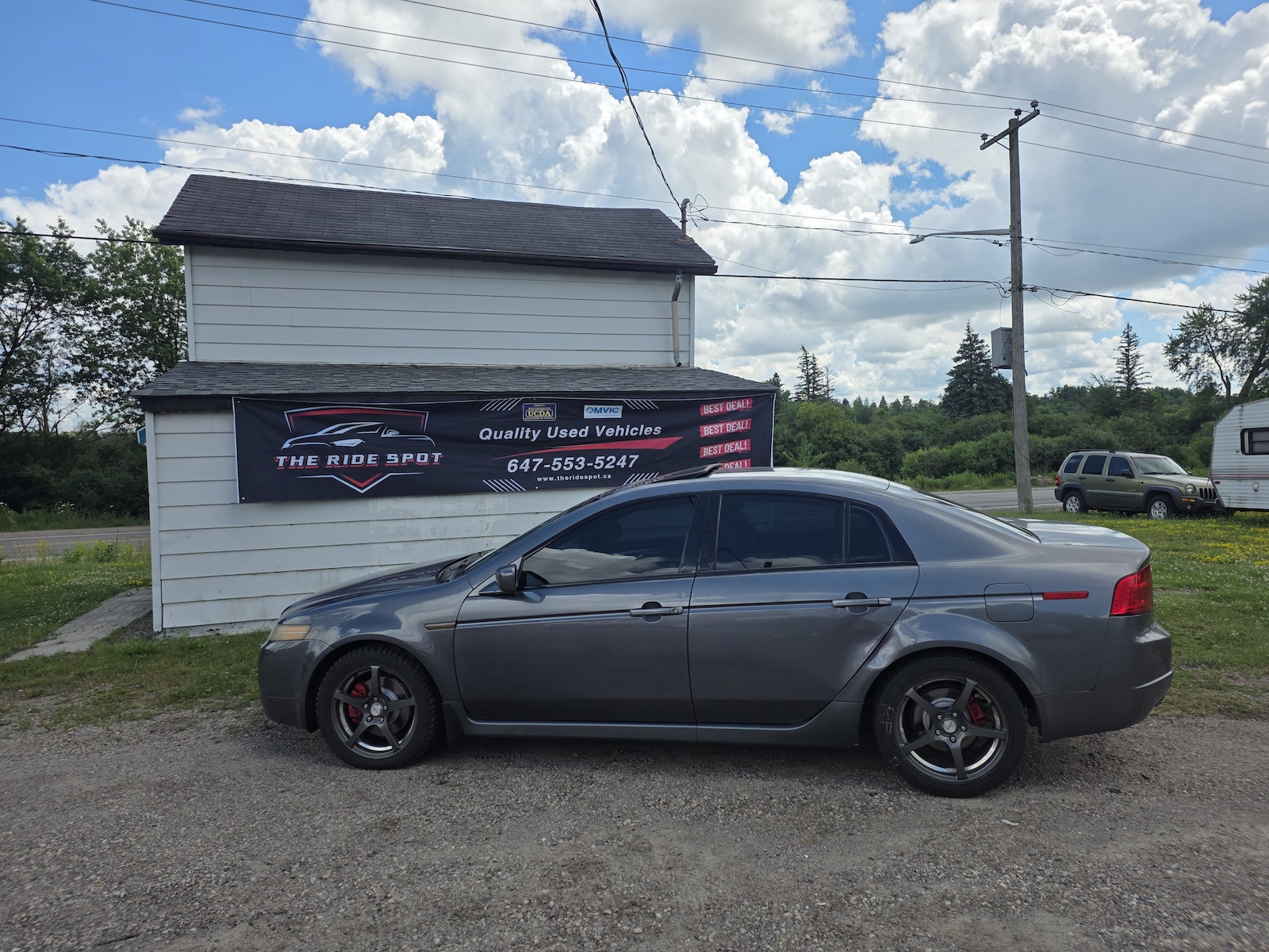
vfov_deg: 58.9
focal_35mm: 23
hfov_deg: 73.9
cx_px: 634
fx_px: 843
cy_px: 476
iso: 80
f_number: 1.7
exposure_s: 1/7061
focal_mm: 6.25
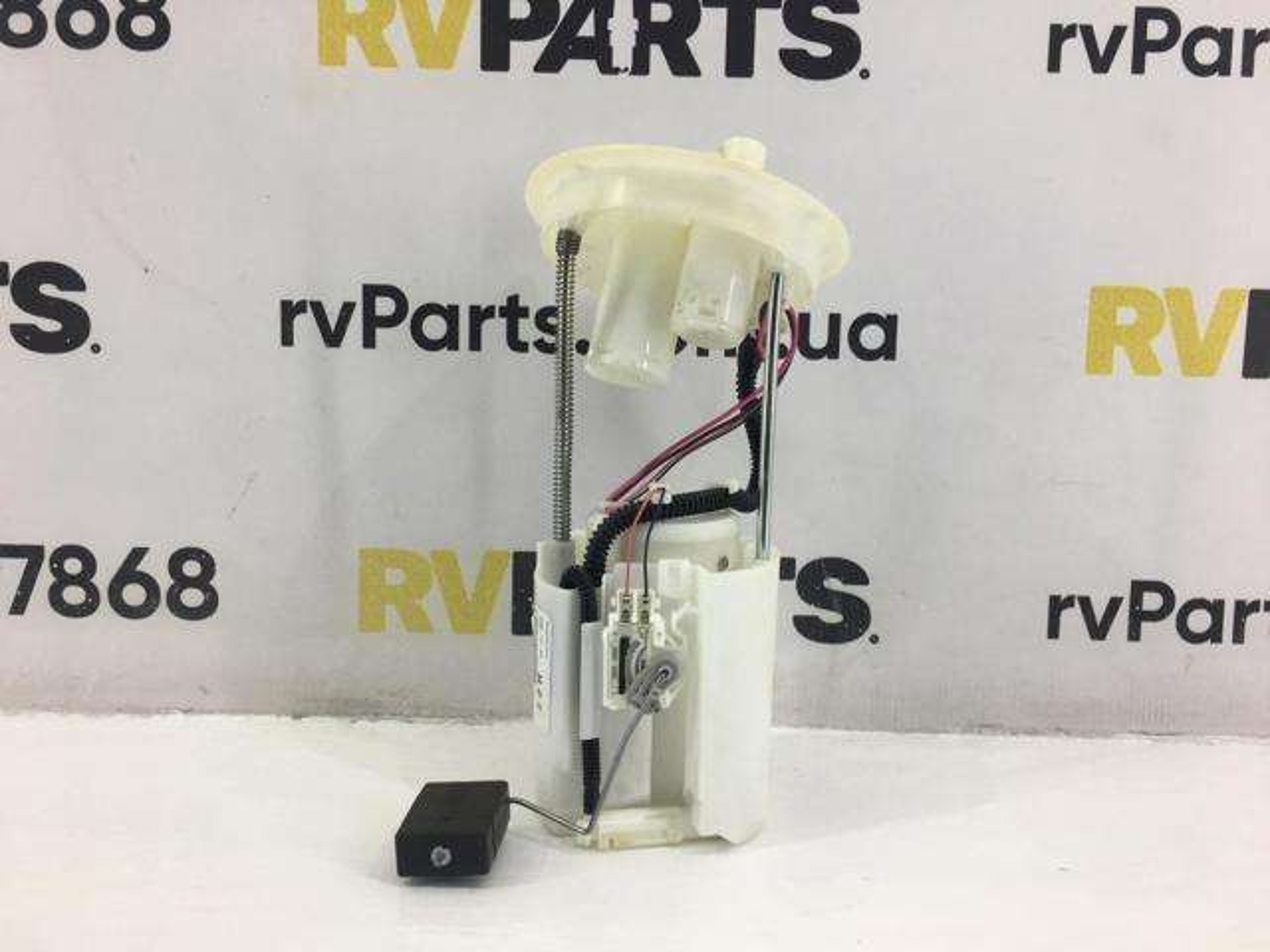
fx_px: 1064
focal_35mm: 29
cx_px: 635
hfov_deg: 61.7
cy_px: 476
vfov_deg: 48.2
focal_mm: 4.15
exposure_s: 1/100
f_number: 2.2
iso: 40
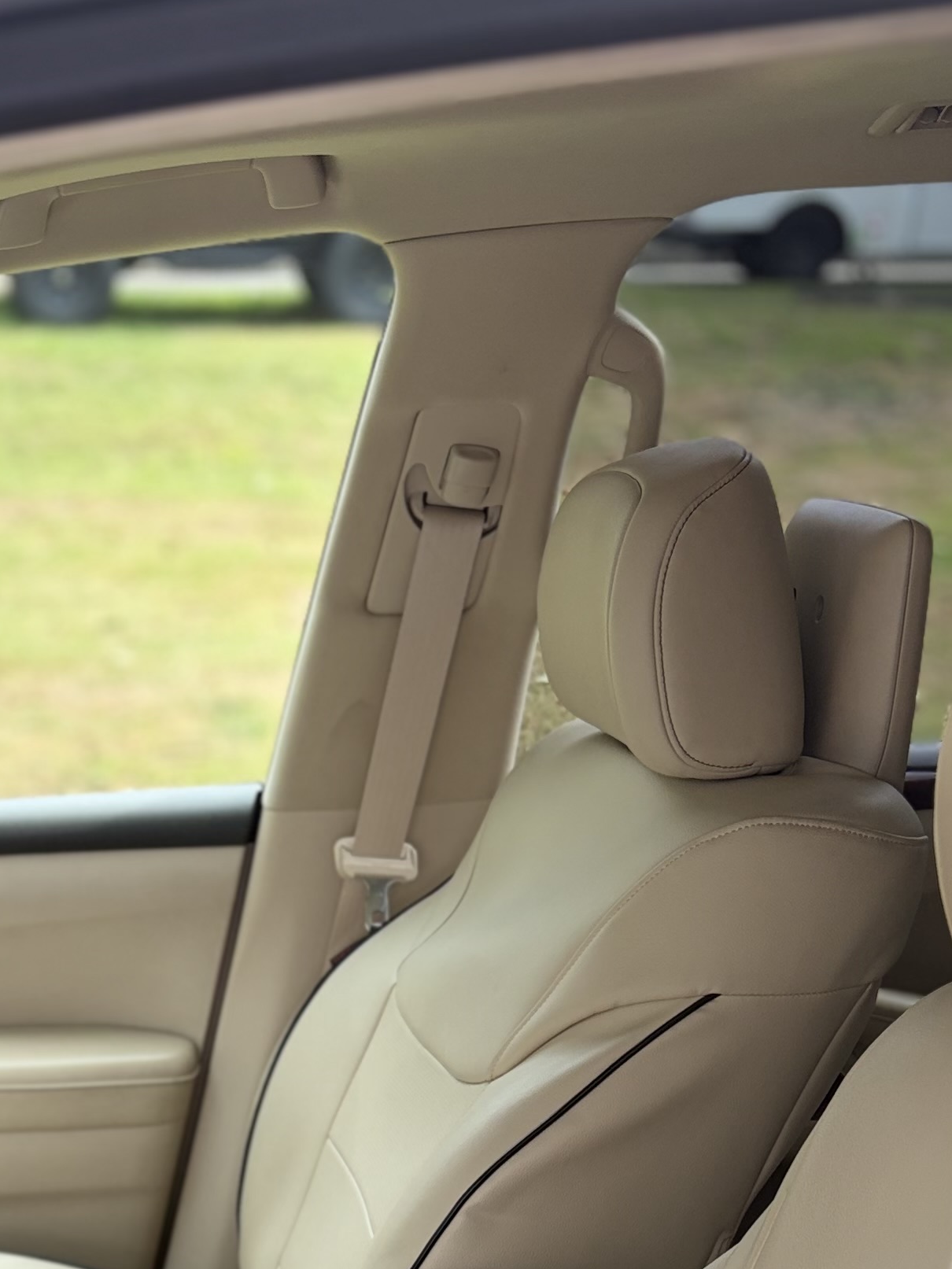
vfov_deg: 27.0
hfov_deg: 21.4
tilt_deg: -25.0
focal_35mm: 65
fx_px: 2383
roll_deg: -1.3
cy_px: 1452
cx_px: -110
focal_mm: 5.96
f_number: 1.6
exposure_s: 1/496
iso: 50
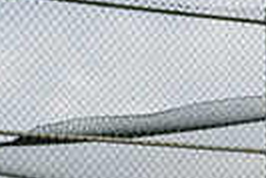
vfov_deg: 10.1
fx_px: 873
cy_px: 436
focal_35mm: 118
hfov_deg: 16.9
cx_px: 272
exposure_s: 1/200
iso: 80
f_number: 5.6
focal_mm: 35
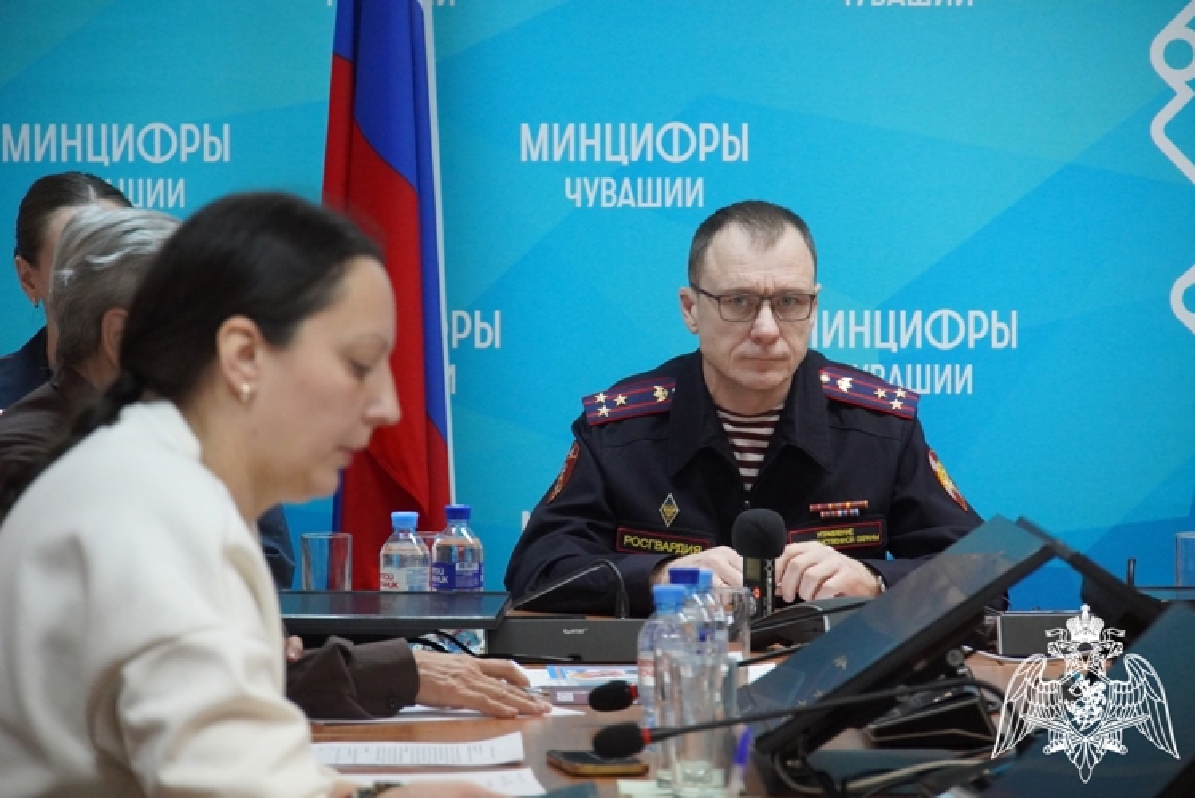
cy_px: 399
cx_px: 598
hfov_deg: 12.3
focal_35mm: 166
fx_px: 5529
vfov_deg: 8.3
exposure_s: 1/200
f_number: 5.6
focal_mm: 111
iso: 5000
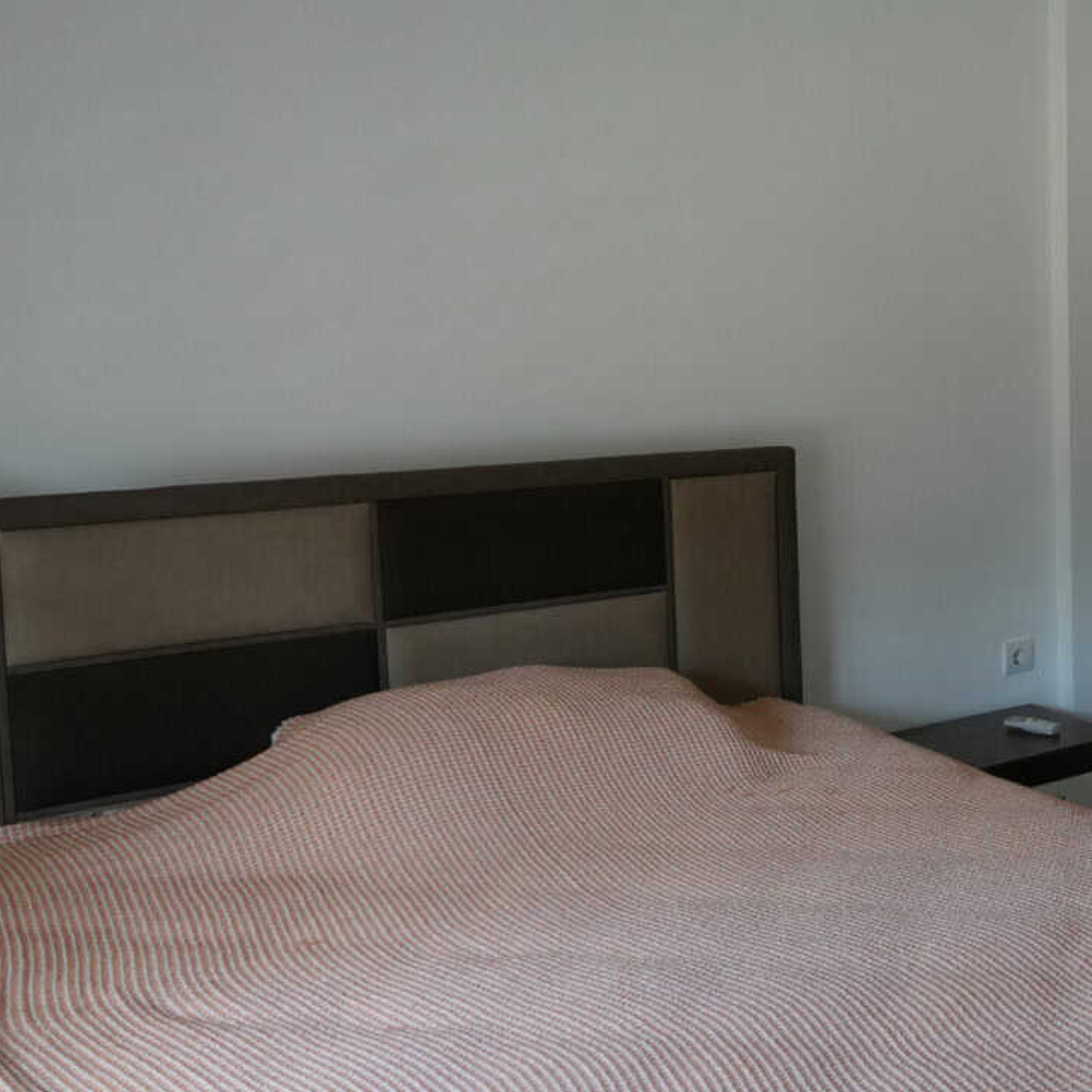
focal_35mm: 41
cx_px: 1249
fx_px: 1463
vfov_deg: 40.7
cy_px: 429
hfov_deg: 34.4
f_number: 4
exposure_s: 1/160
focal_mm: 17
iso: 1250
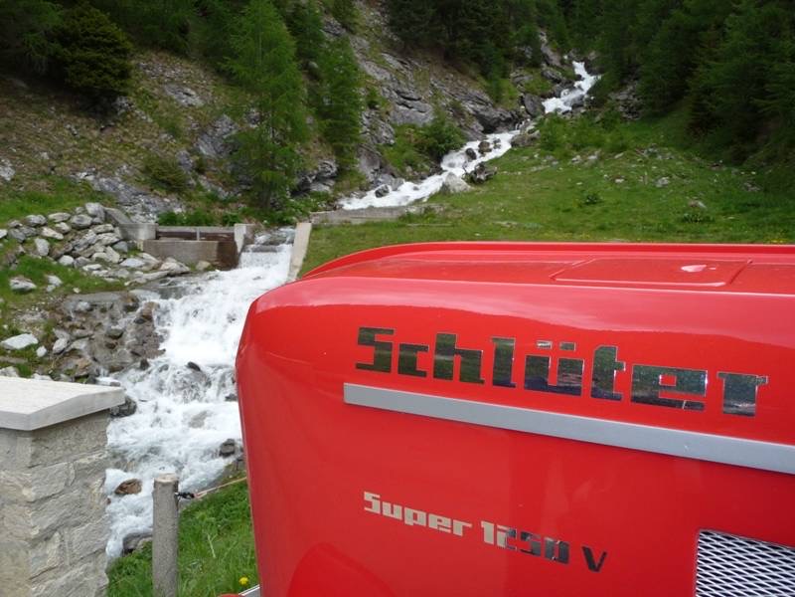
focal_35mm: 30
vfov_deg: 46.8
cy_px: 298
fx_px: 689
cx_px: 398
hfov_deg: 60.0
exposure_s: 1/400
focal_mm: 5
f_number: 3.4
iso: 100
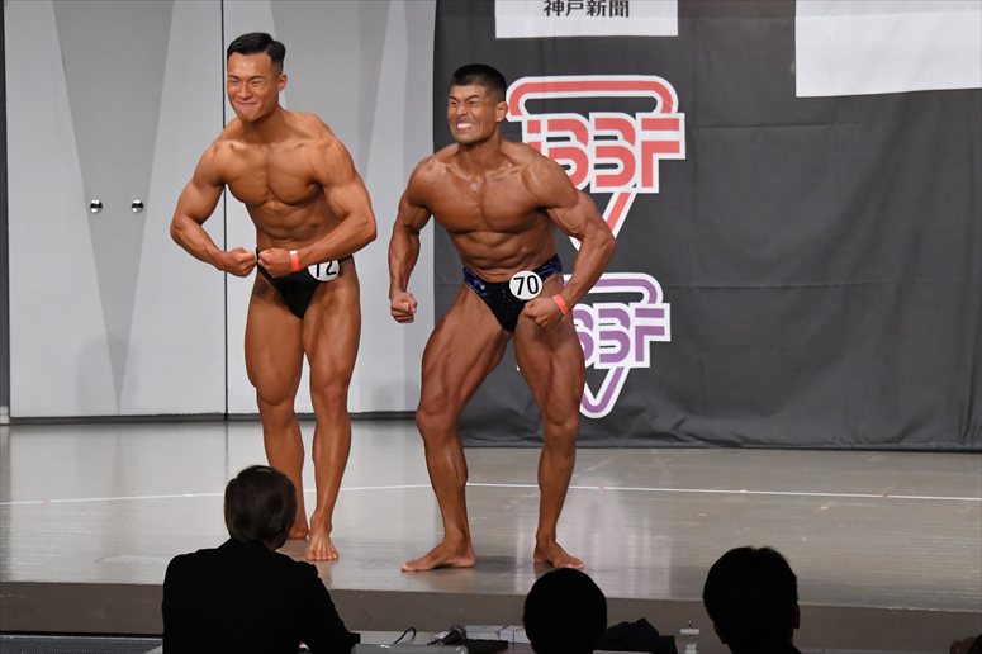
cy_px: 327
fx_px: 5507
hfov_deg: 10.2
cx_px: 491
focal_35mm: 202
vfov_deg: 6.8
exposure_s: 1/400
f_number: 5.6
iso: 6400
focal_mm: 135
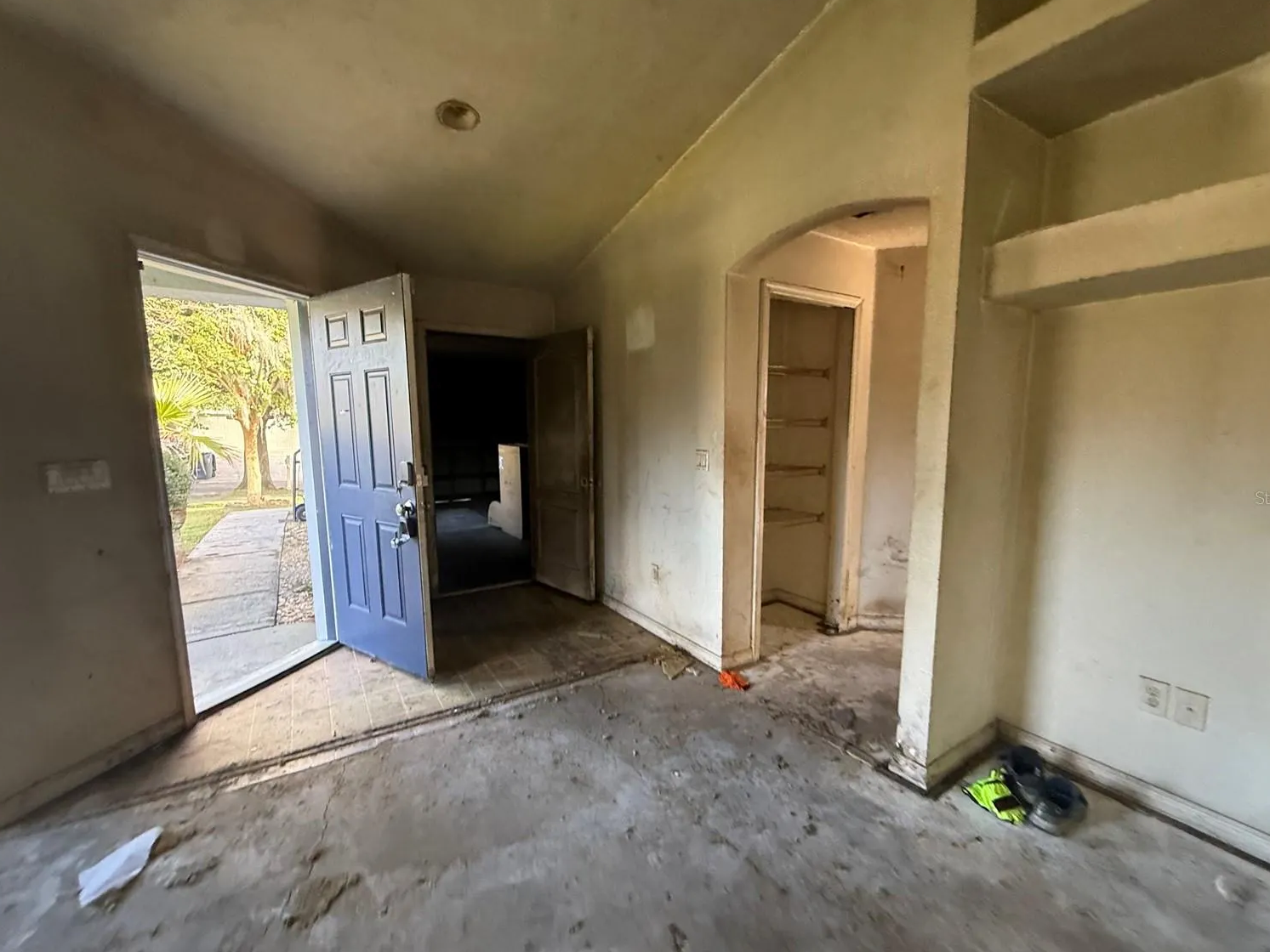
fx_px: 550
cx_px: 655
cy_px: 497
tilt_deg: -11.7
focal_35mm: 15
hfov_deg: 98.1
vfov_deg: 81.7
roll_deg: +0.0
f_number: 2.2
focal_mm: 2.22
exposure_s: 1/90
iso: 320
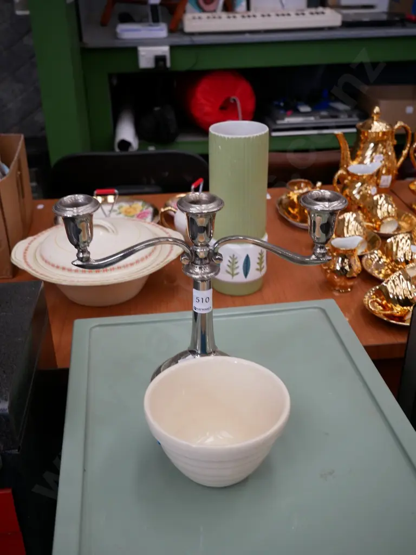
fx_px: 577
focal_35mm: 36
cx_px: 208
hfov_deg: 39.7
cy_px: 278
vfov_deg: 51.4
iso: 500
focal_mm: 18
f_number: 3.9
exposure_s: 1/60
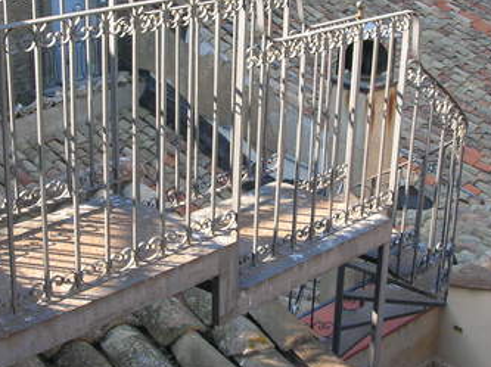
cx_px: 264
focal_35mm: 63
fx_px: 893
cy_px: 165
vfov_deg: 23.2
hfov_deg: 30.7
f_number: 5.2
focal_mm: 7
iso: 50
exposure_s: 1/53.7
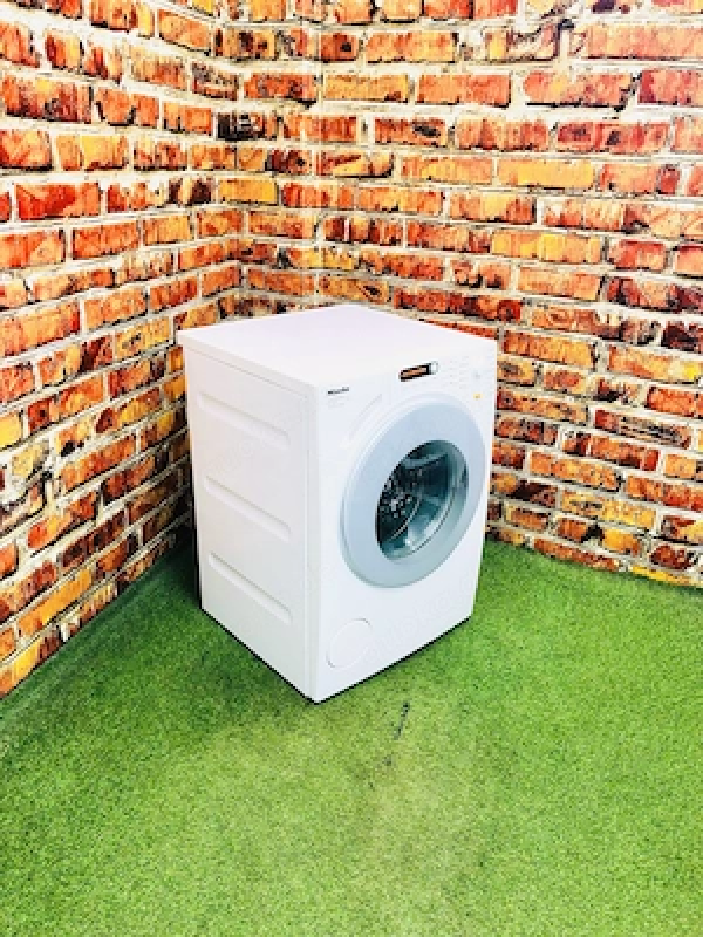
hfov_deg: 49.7
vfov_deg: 63.4
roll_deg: -1.2
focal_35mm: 28
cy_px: 468
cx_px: 352
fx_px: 758
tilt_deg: -22.9
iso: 40
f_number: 1.8
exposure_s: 1/24
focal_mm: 3.99
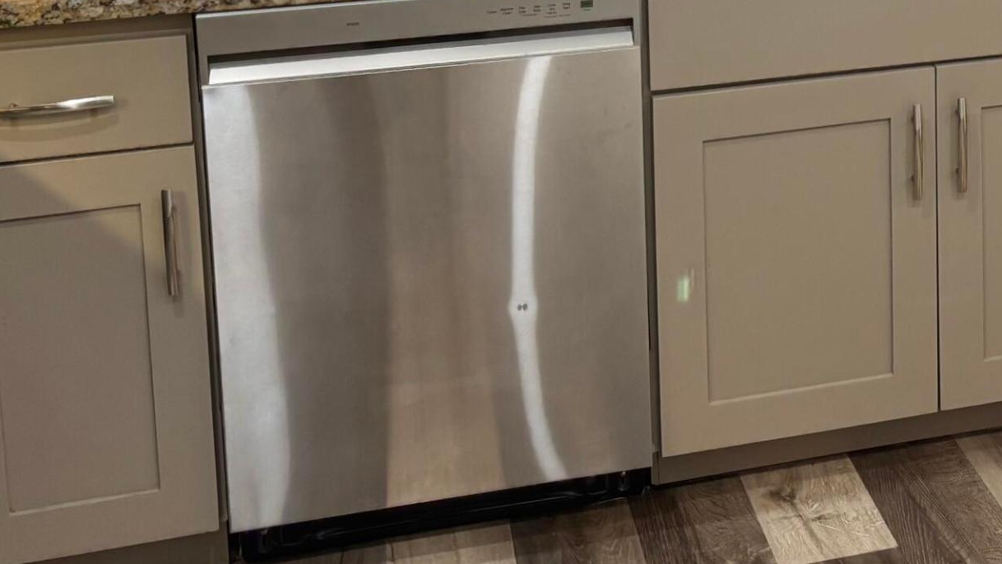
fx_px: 1780
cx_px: 905
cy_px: -211
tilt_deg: -9.2
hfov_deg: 30.1
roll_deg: +0.4
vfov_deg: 16.8
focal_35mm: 67
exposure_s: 1/60
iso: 160
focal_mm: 5.96
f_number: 1.6
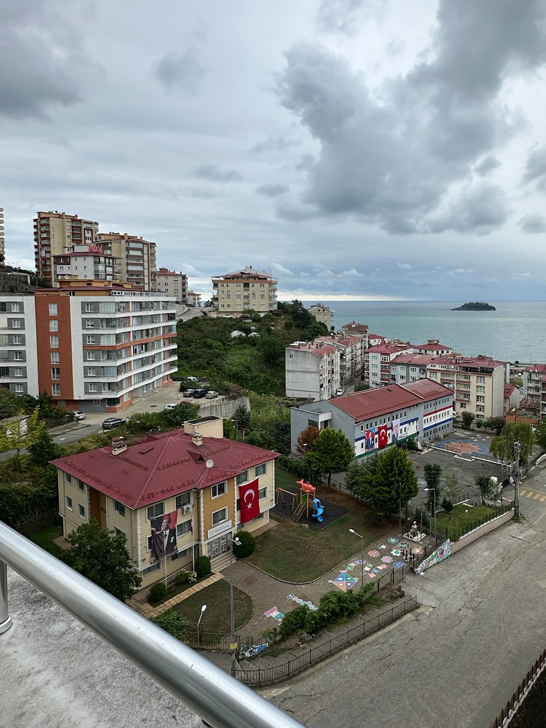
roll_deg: -0.7
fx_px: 463
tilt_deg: -2.7
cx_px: 352
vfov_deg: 76.1
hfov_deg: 60.0
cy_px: 324
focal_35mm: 22
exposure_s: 1/523
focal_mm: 2.22
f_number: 2.2
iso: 40
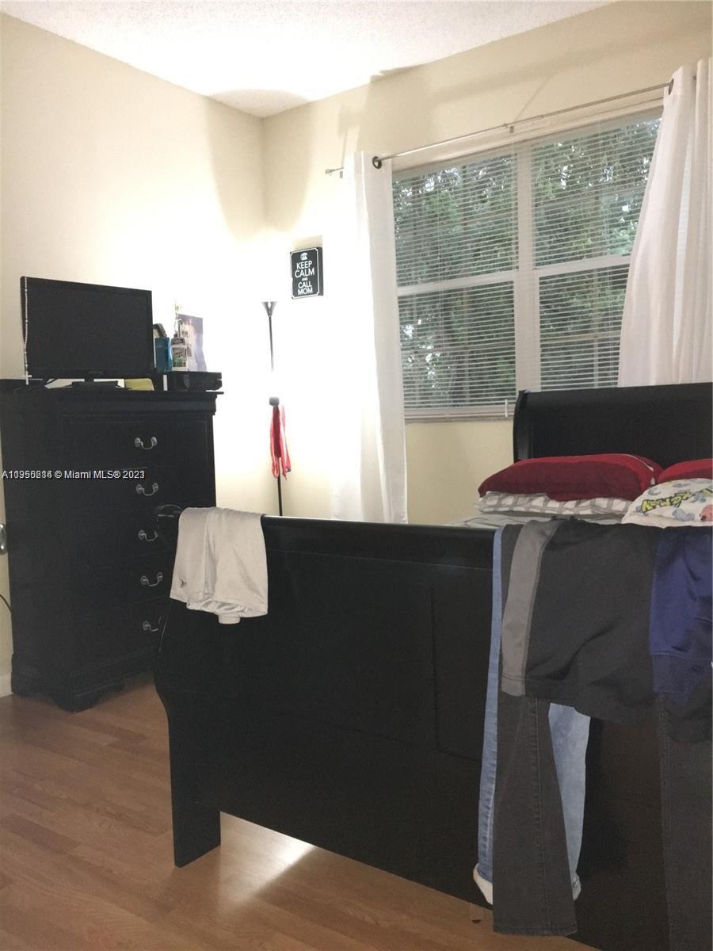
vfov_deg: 61.7
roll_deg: +1.2
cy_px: 476
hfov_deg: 48.2
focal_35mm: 29
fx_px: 796
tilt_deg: -5.0
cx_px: 356
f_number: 2.2
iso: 400
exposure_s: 1/16
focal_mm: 4.15
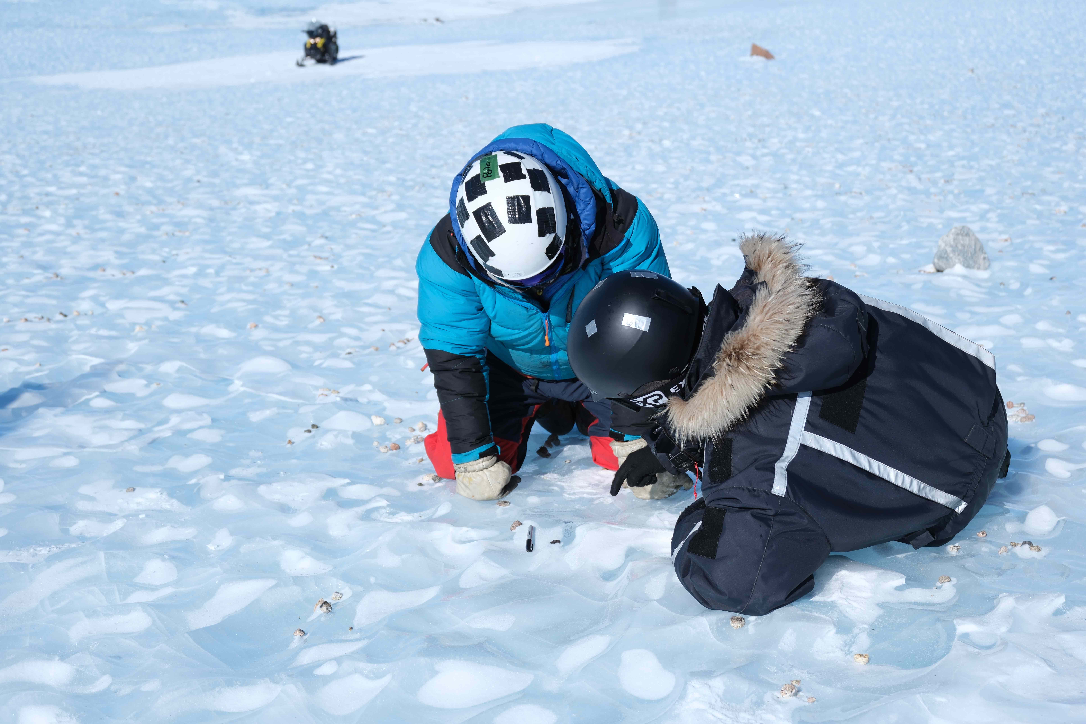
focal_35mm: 50
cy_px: 362
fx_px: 1508
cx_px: 543
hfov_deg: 39.6
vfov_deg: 27.0
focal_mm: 33.3
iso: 125
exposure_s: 1/2000
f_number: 3.8
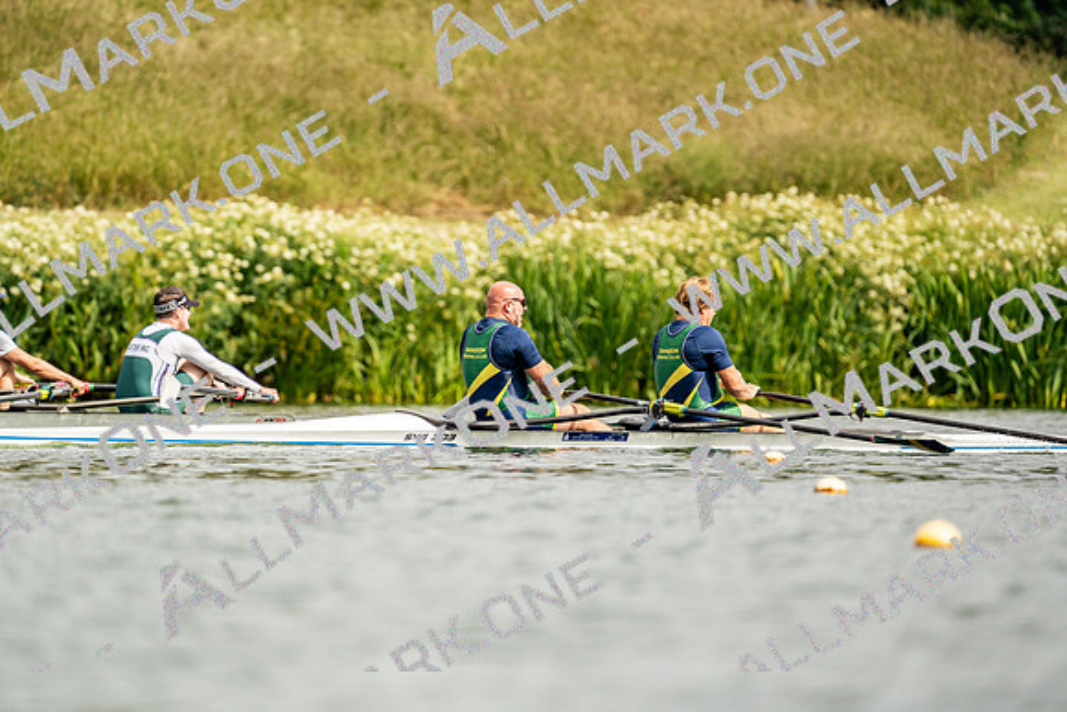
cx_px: 534
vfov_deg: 2.3
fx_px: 17787
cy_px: 356
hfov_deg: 3.4
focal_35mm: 600
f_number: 6.3
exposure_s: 1/2000
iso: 320
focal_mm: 600
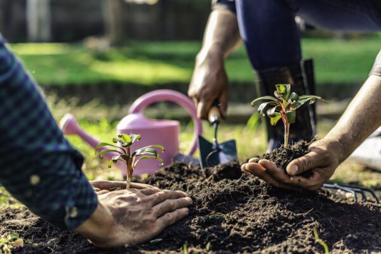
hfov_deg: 39.6
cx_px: 190
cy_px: 127
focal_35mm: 50
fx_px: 529
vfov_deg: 27.0
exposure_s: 1/125
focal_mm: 50
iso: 100
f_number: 2.5
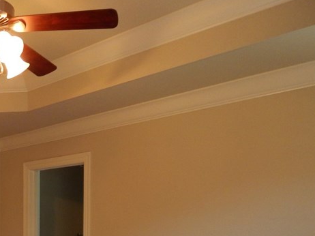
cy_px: 257
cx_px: -14
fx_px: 464
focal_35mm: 51
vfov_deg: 26.4
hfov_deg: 33.6
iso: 200
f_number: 3
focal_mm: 4
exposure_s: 1/30
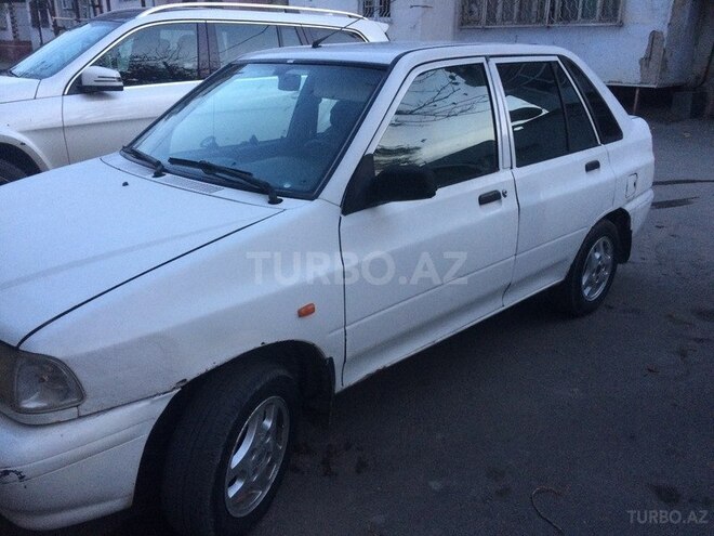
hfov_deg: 61.7
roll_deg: +0.3
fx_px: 598
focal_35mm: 29
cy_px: 268
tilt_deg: -21.1
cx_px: 357
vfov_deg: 48.2
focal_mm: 4.15
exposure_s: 1/33
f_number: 2.2
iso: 320
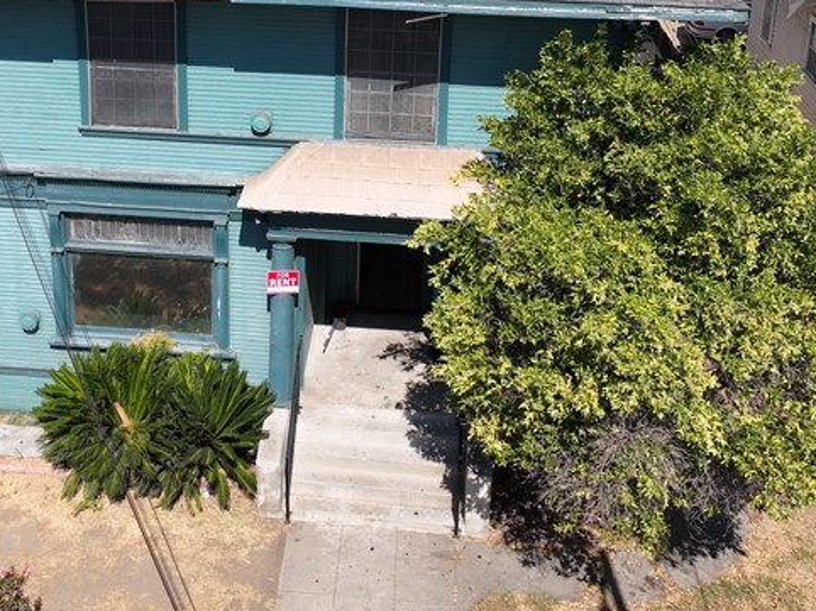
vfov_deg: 27.8
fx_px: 1202
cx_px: 266
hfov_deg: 37.1
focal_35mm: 51
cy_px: 96
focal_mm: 12.29
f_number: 2.8
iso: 100
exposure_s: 1/60
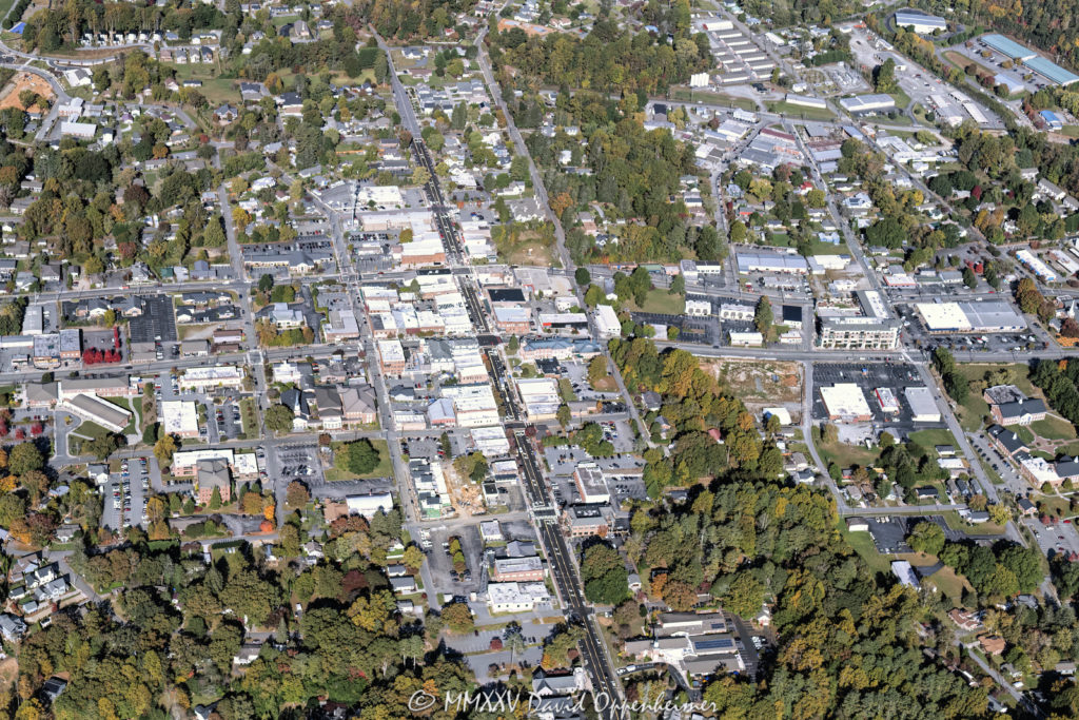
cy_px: 360
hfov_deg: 28.8
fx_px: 2098
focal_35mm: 70
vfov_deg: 19.5
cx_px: 540
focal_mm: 70
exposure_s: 1/8000
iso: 1600
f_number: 5.6
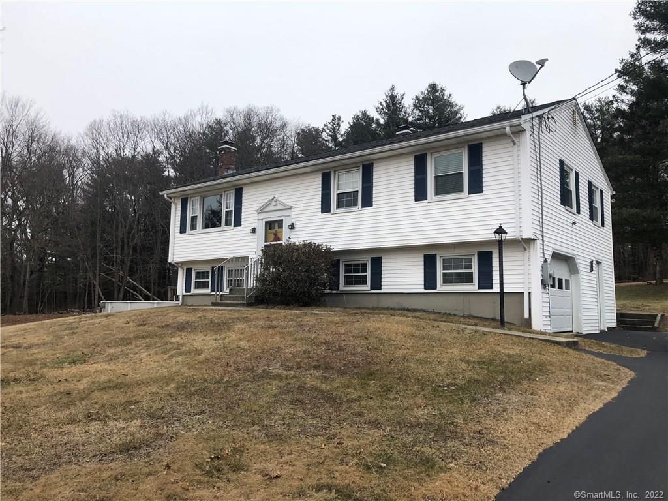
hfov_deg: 63.4
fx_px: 540
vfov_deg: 49.7
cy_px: 250
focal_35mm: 28
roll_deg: -0.5
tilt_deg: +6.2
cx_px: 334
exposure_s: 1/585
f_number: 1.8
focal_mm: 3.99
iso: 20
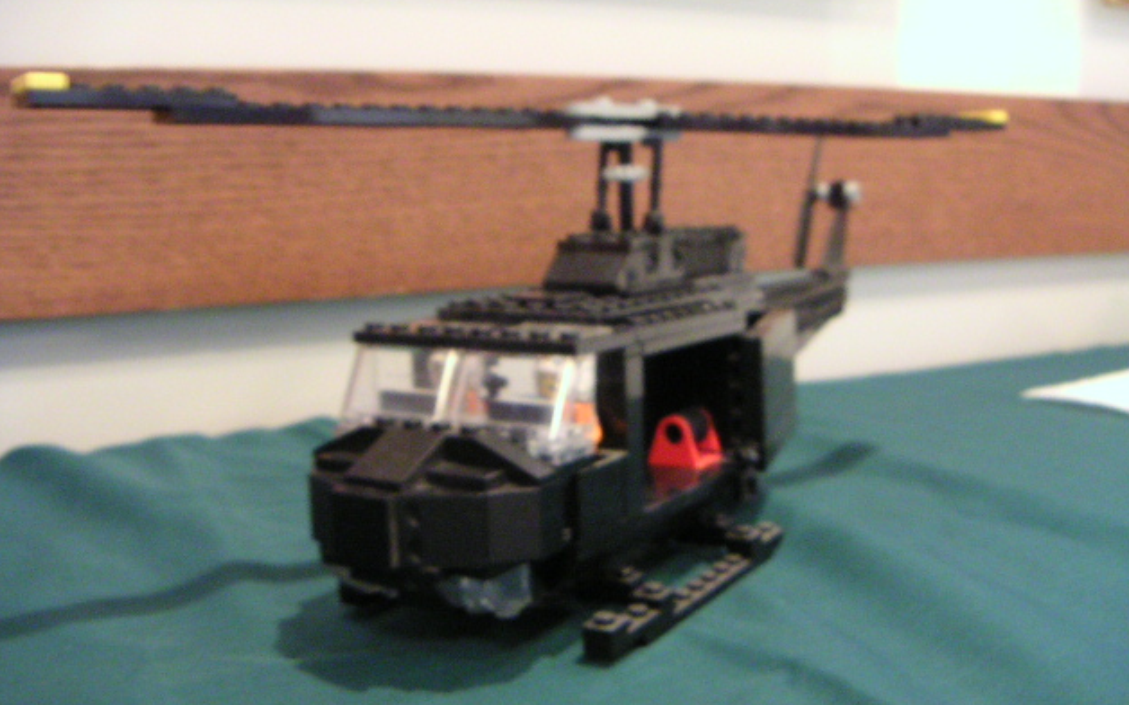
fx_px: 1230
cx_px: 563
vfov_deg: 32.0
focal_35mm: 40
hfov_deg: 49.3
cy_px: 335
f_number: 2.8
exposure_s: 1/4
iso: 400
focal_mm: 4.8
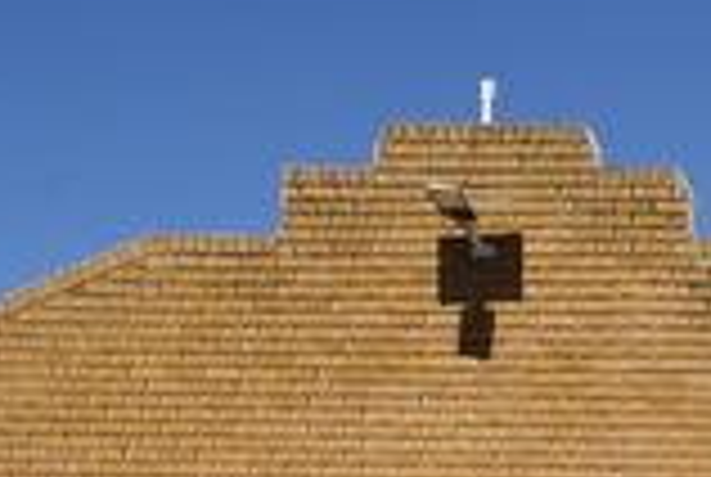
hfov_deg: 20.2
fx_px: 1801
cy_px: 616
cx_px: 963
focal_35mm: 91
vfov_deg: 14.5
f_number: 9
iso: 100
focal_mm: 16
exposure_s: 1/320
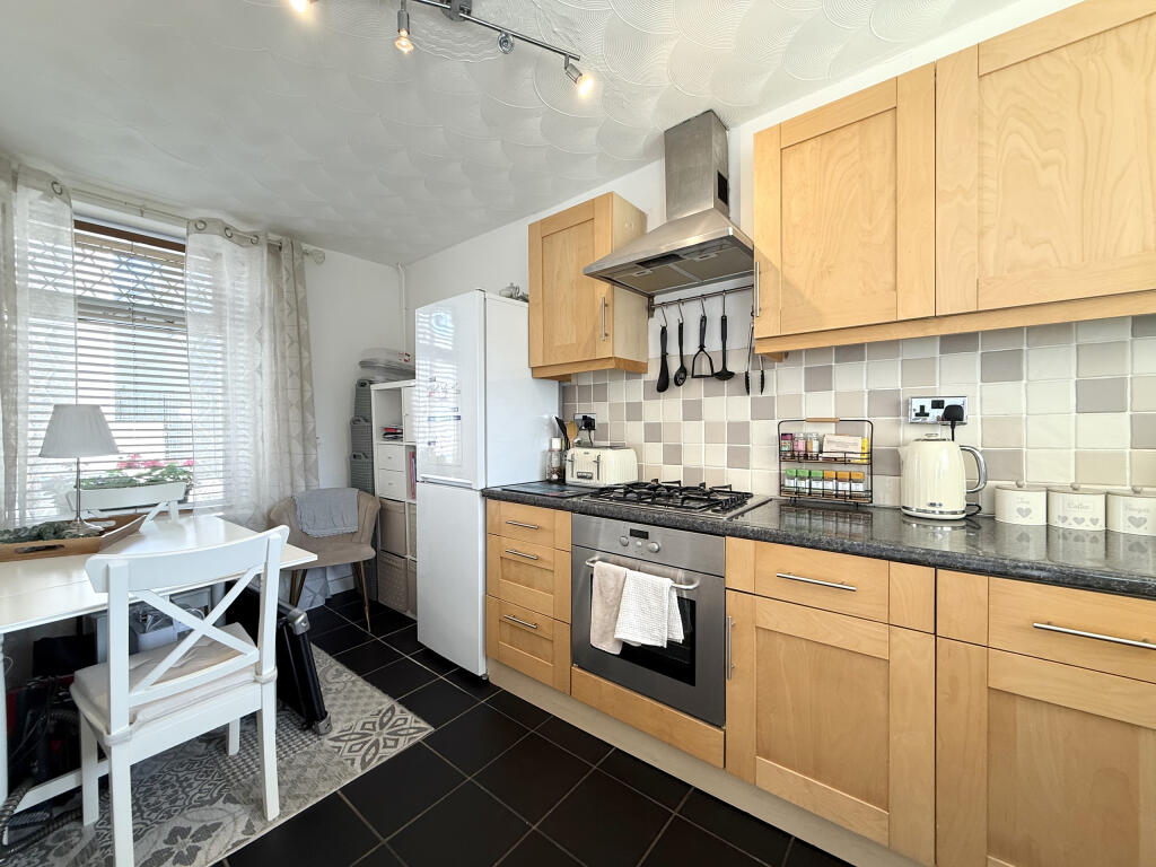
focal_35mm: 14
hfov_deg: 102.1
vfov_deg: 85.7
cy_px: 434
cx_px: 578
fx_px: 468
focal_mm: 2.22
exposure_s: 1/100
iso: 100
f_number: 2.2
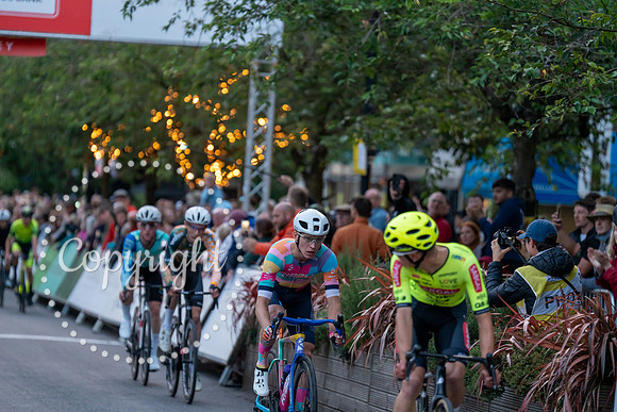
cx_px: 308
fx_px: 2966
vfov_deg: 7.9
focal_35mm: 173
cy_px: 206
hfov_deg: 11.9
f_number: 2.8
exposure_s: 1/1000
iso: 3200
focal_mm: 173
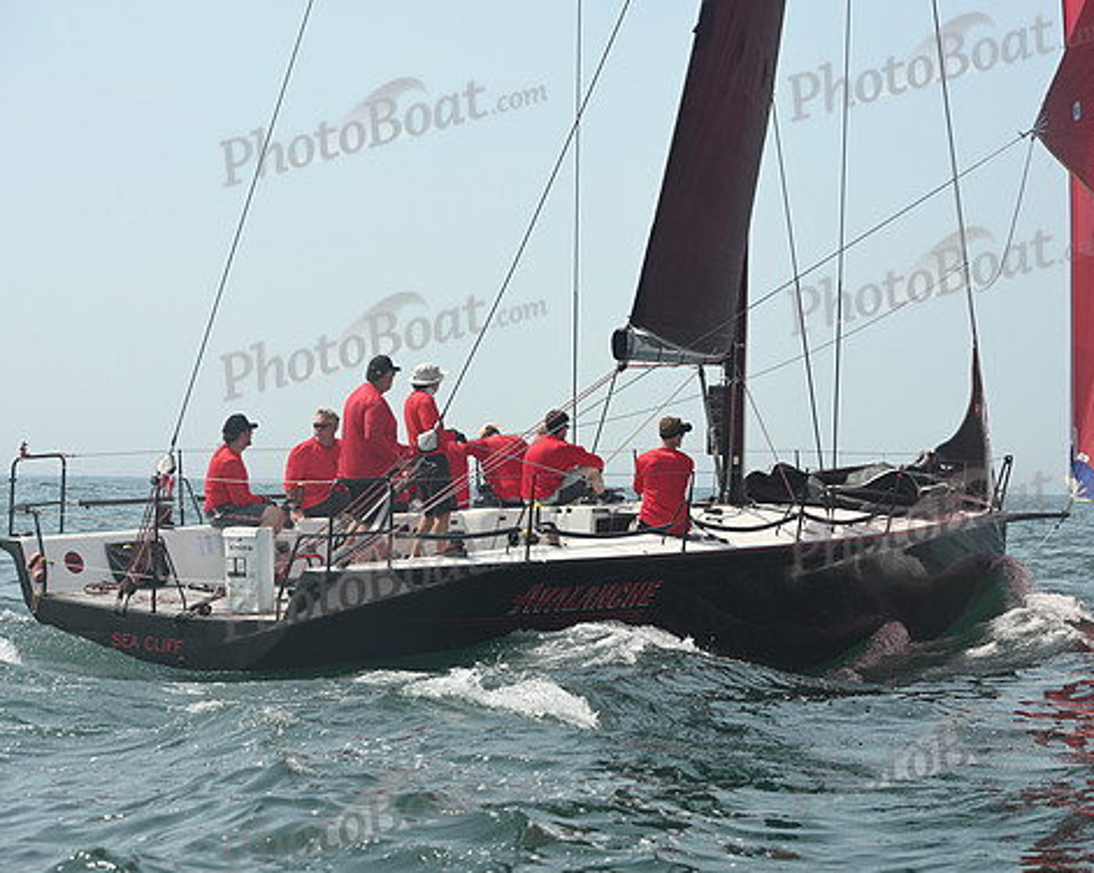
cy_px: 428
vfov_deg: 18.9
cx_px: 669
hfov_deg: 23.5
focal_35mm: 81
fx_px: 2620
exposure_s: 1/1250
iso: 320
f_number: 7.1
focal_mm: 70
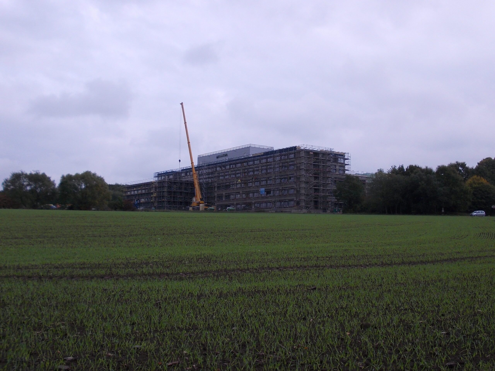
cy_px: 186
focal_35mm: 38
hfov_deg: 49.0
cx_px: 248
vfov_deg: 37.7
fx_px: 543
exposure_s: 1/400
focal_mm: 5.3
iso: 80
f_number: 3.1
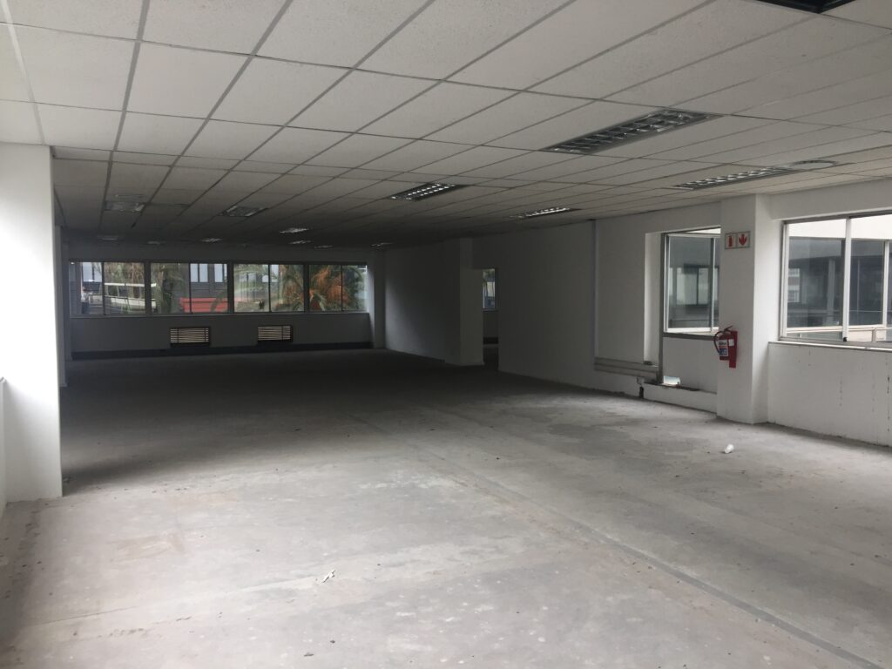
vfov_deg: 48.2
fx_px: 747
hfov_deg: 61.7
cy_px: 334
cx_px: 446
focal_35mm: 29
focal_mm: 4.15
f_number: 2.2
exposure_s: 1/100
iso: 50
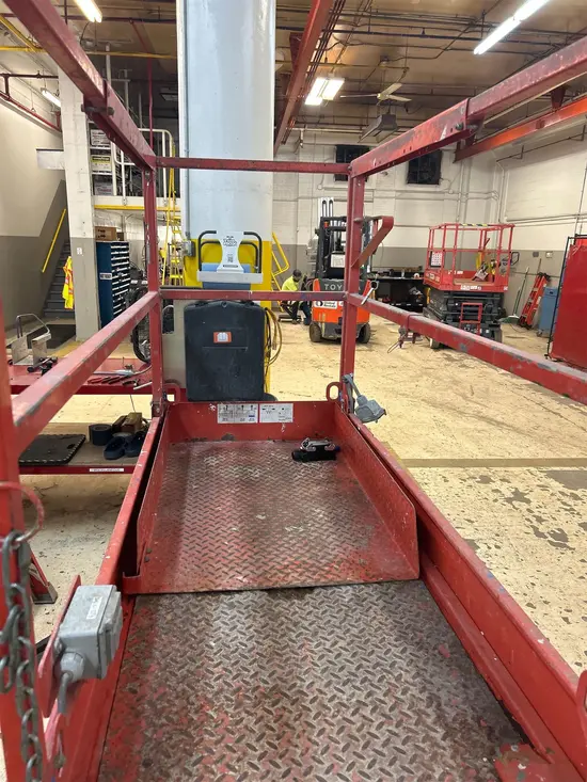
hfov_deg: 53.1
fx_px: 588
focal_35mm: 26
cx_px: 294
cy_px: 391
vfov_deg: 67.3
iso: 125
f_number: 1.5
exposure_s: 1/120
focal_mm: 5.7
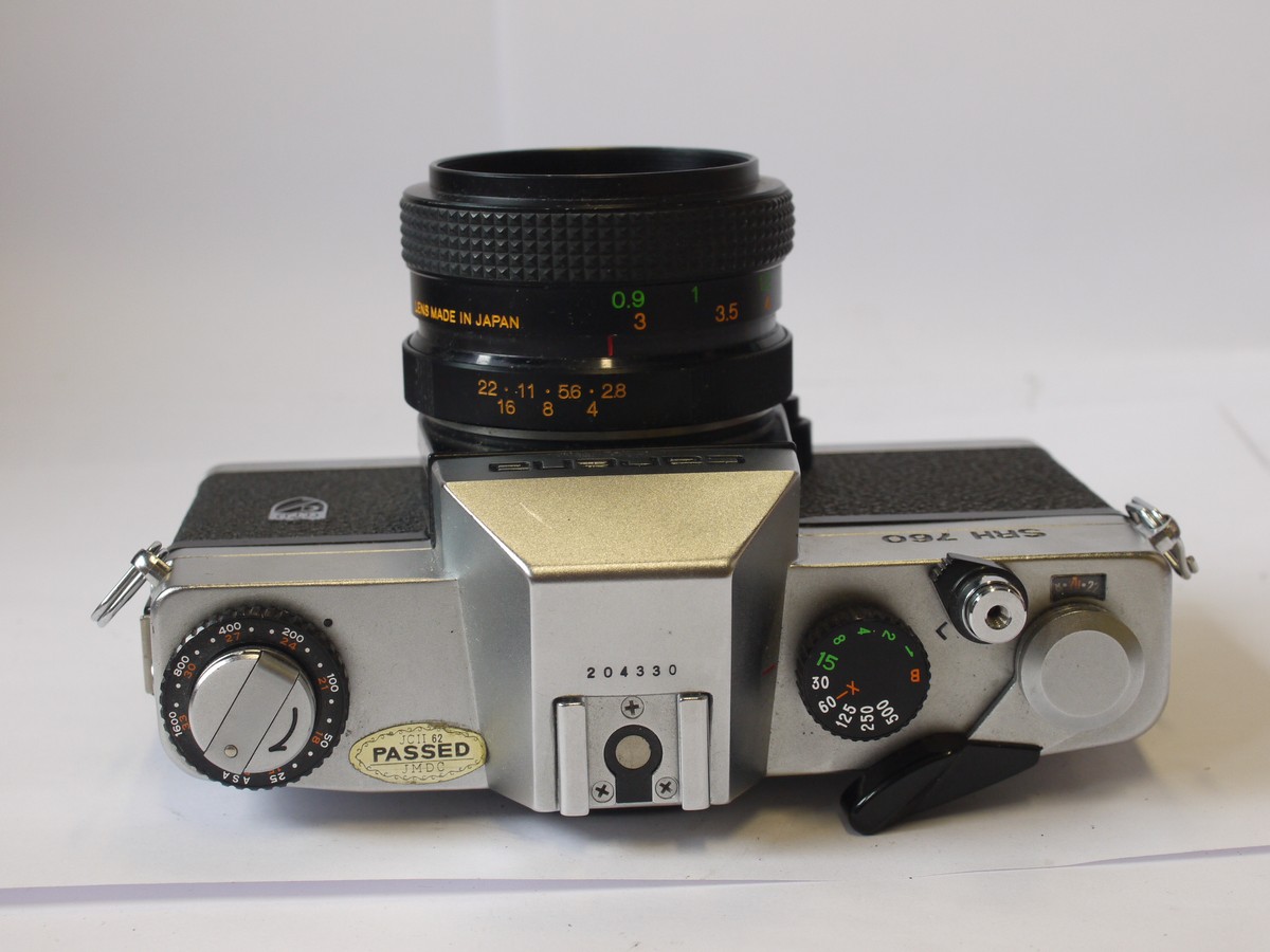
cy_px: 476
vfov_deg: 24.4
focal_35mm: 60
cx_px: 635
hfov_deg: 32.2
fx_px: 2201
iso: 400
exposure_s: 1/15
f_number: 7.1
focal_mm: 30
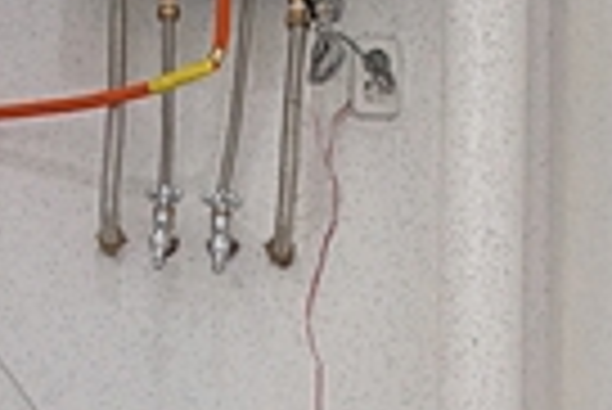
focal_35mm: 88
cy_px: 622
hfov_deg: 23.0
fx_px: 1498
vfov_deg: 14.5
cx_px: 184
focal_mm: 10
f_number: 7.1
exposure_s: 1/50
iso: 800
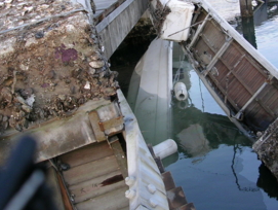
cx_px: 173
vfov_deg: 26.0
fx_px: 450
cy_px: 68
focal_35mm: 56
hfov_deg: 34.1
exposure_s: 1/47.9
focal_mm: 5.8
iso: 50
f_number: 2.8
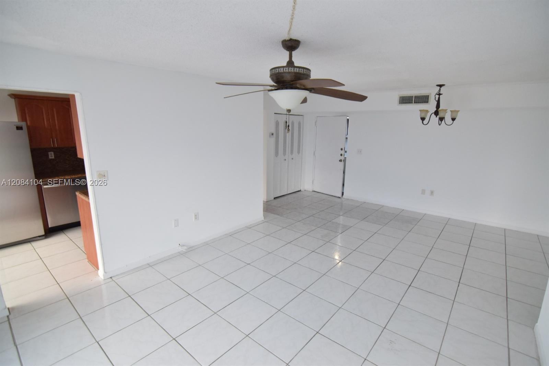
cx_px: 274
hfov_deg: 95.0
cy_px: 183
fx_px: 252
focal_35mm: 16
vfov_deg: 72.0
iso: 1000
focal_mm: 11
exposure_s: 1/400
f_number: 2.8
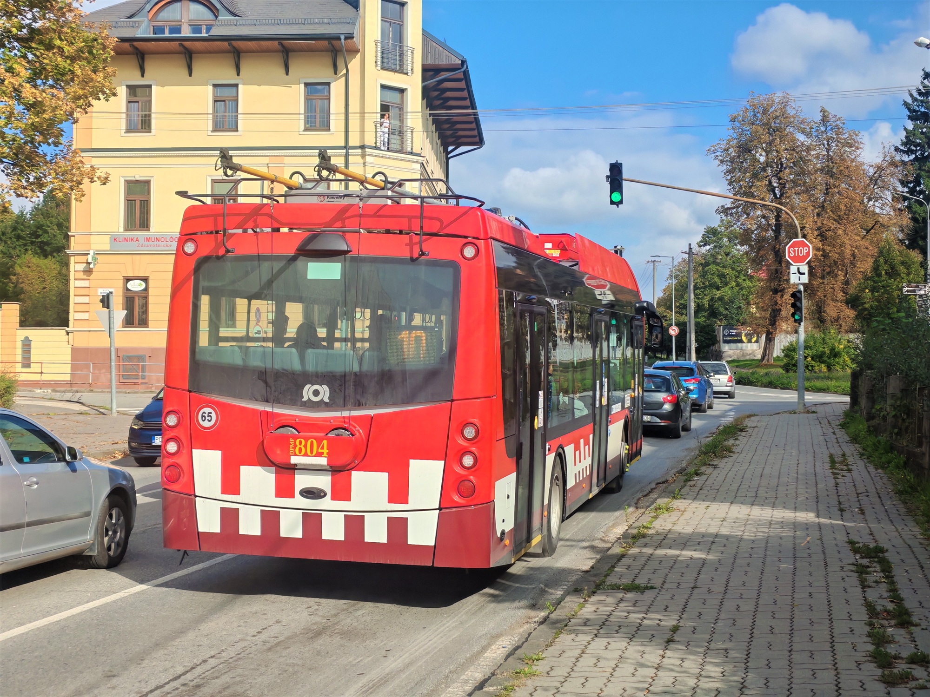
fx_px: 1451
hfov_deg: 35.5
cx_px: 465
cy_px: 348
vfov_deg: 27.0
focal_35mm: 54
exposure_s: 1/1400
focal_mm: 5.52
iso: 50
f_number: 1.95
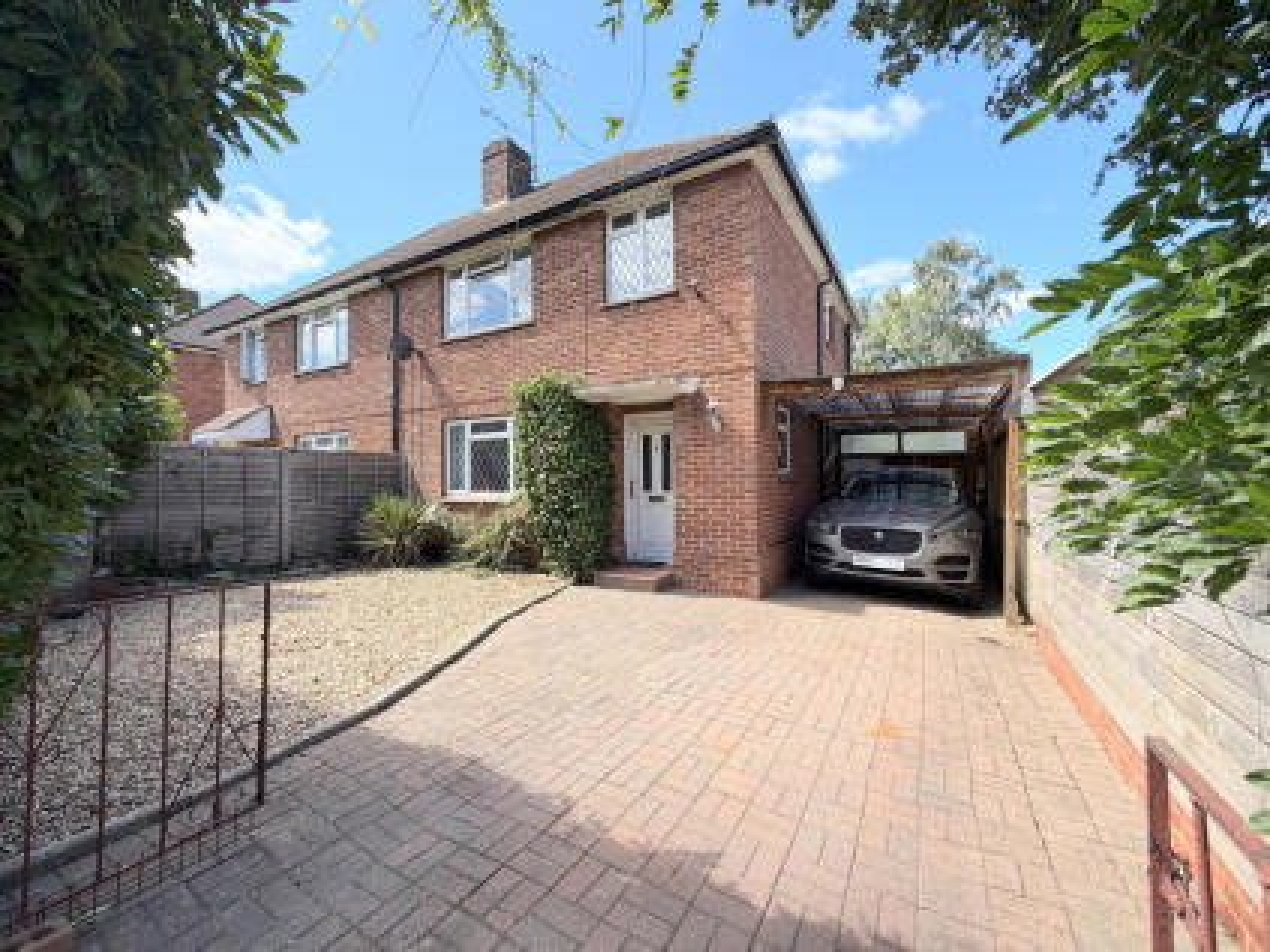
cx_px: 635
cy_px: 476
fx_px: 513
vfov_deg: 85.6
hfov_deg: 102.1
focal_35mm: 14
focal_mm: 2.22
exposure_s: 1/585
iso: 40
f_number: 2.2
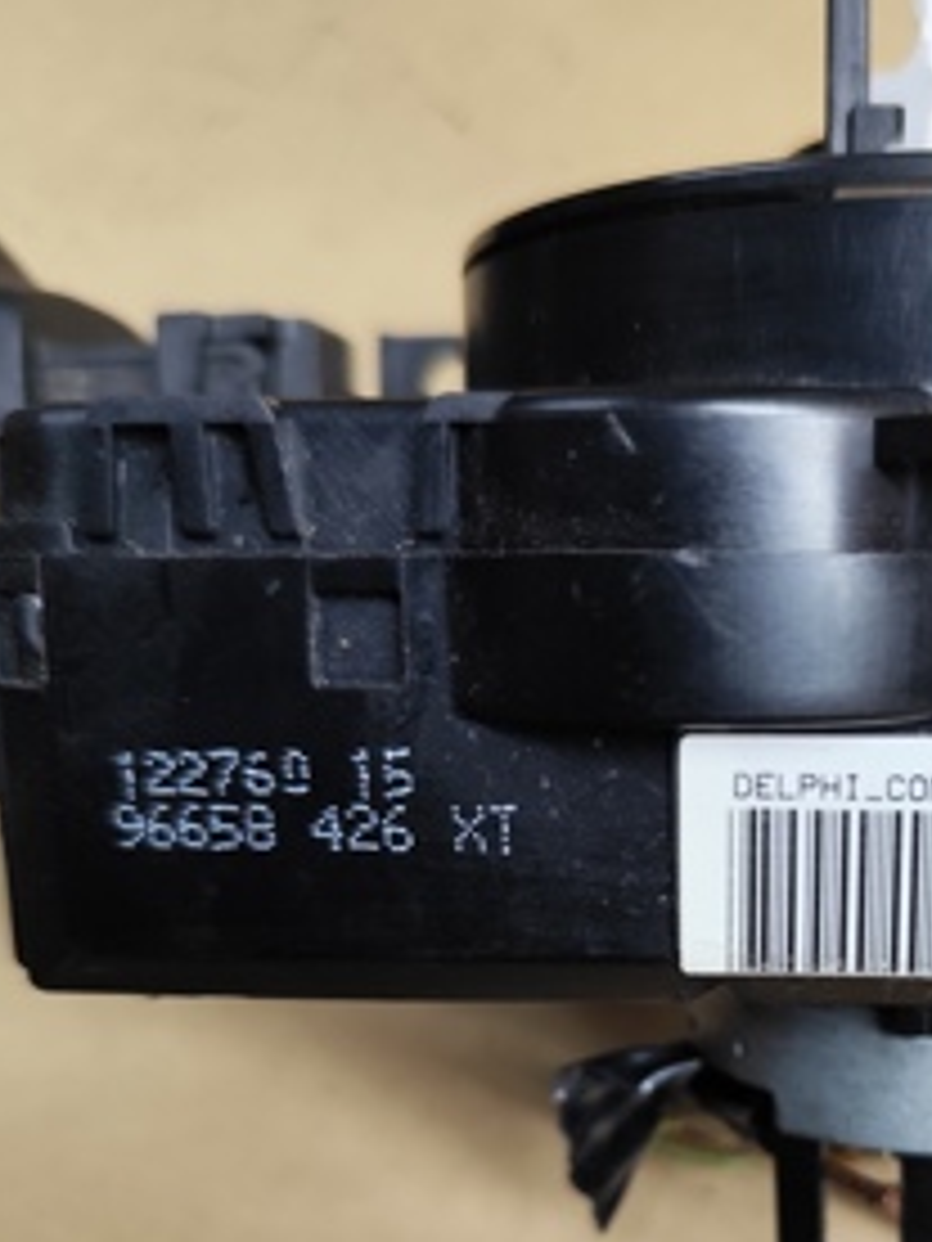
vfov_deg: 45.5
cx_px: 783
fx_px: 1436
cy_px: 900
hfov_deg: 34.5
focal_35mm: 40
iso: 250
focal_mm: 6.19
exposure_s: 1/100
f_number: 1.65
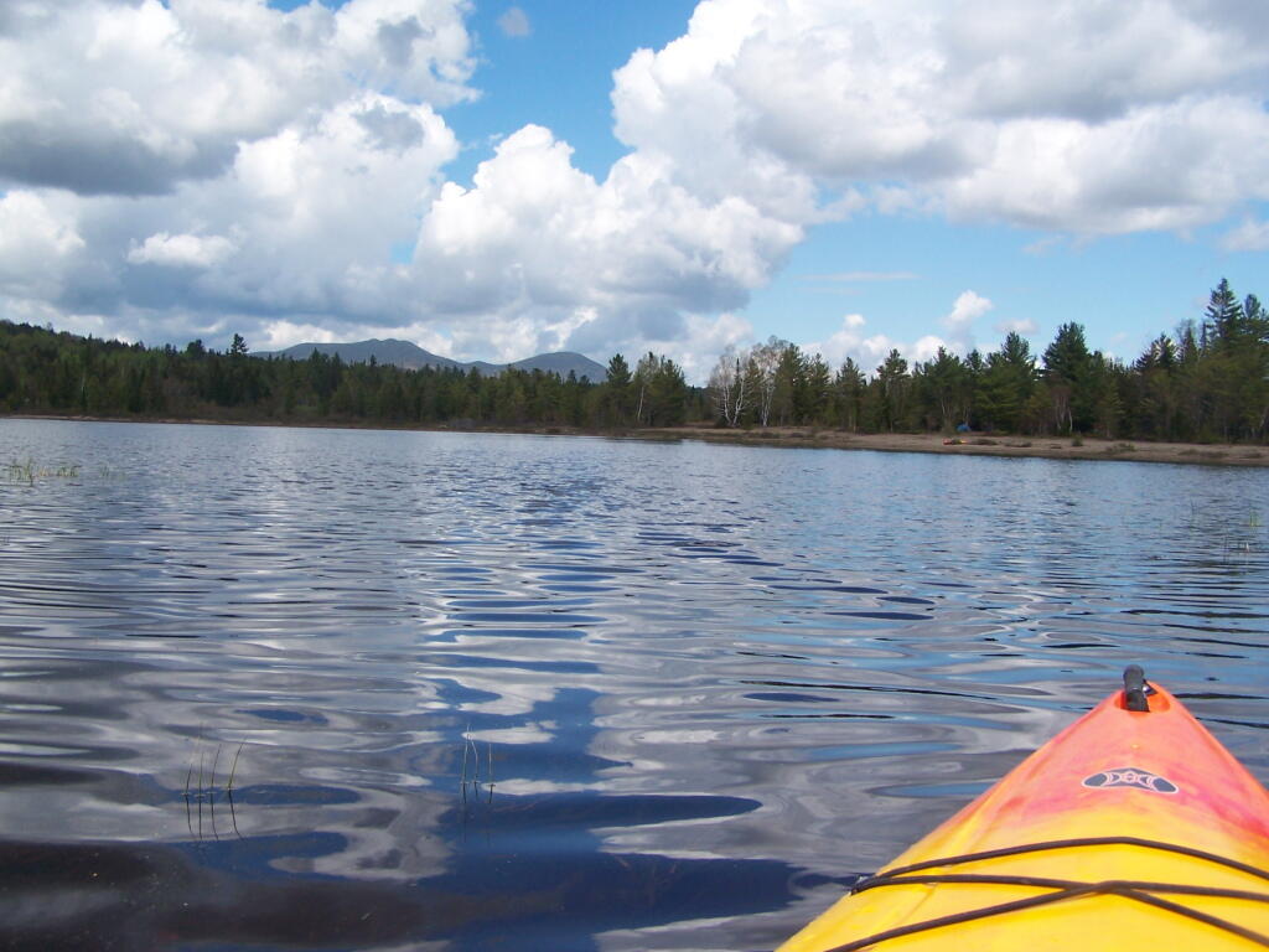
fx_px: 1393
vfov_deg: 37.7
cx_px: 634
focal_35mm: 38
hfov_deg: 49.0
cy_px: 476
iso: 80
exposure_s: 1/800
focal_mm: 6.3
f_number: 4
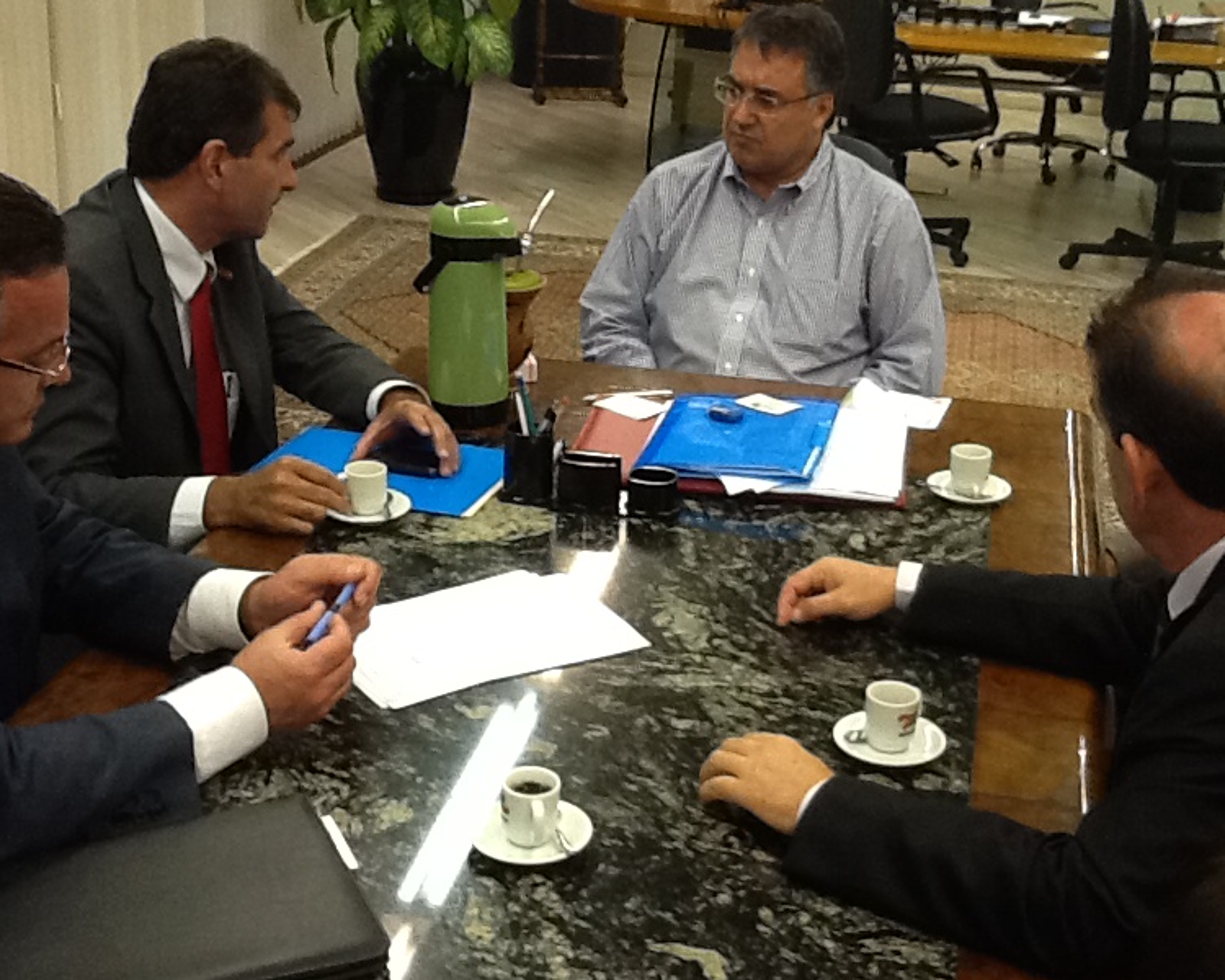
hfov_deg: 45.8
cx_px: 639
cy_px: 537
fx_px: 1450
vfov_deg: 37.3
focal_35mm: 40
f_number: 2.4
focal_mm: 2.03
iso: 160
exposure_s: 1/30
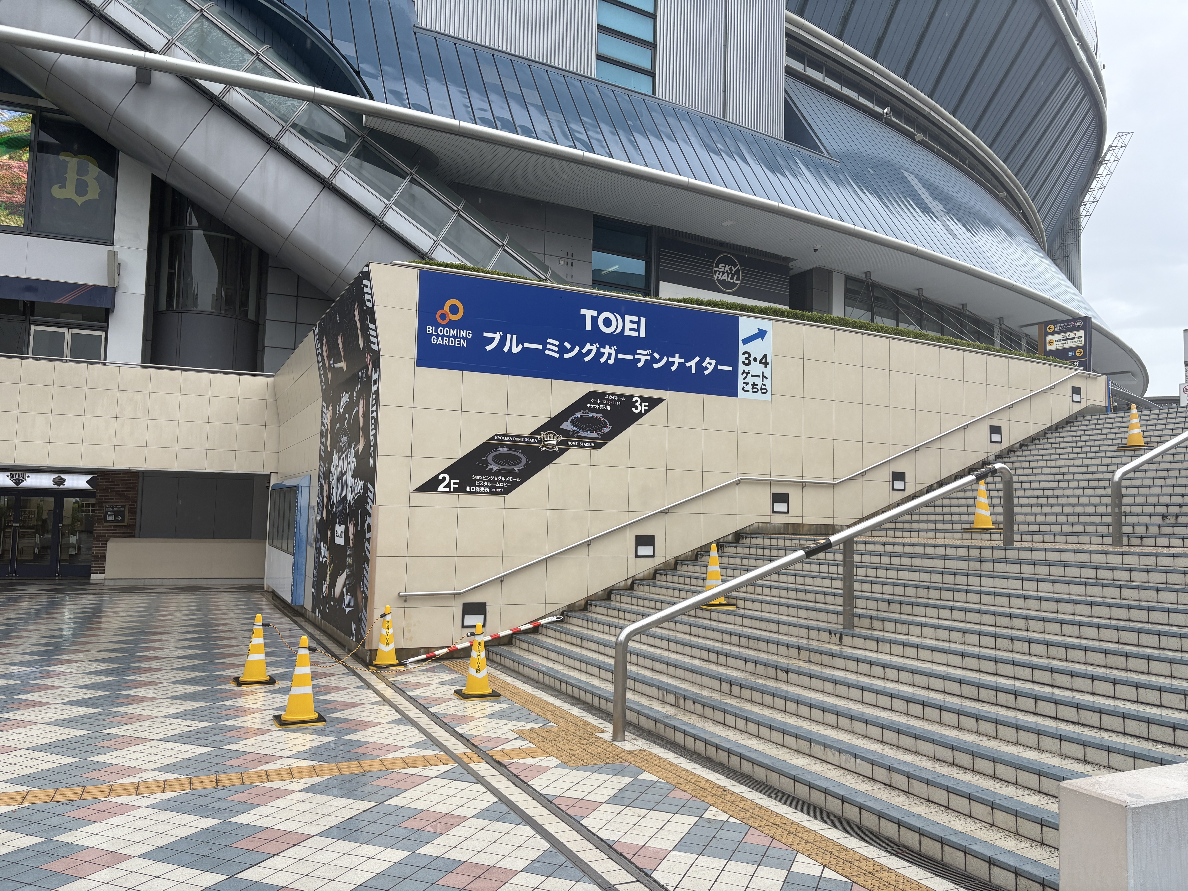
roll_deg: +0.4
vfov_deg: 53.1
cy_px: 446
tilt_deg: +5.6
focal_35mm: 26
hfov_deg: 67.3
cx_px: 594
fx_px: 892
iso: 50
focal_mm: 5.96
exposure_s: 1/830
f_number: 1.6
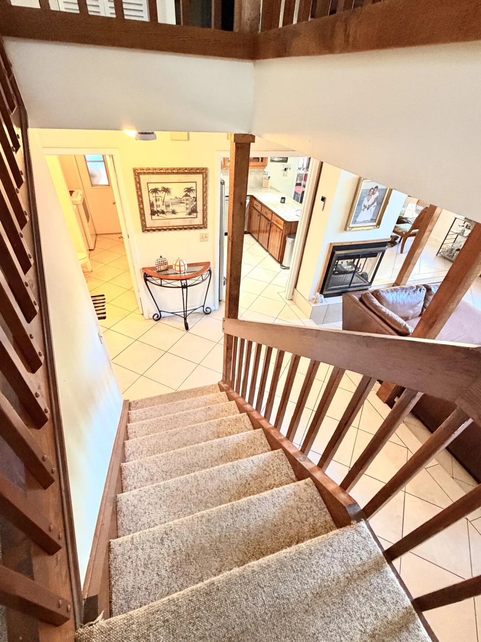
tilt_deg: -43.8
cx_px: 232
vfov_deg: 93.9
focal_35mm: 16
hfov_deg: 78.1
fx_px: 296
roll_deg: -2.8
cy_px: 365
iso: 500
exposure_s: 1/57
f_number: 2.2
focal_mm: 2.22
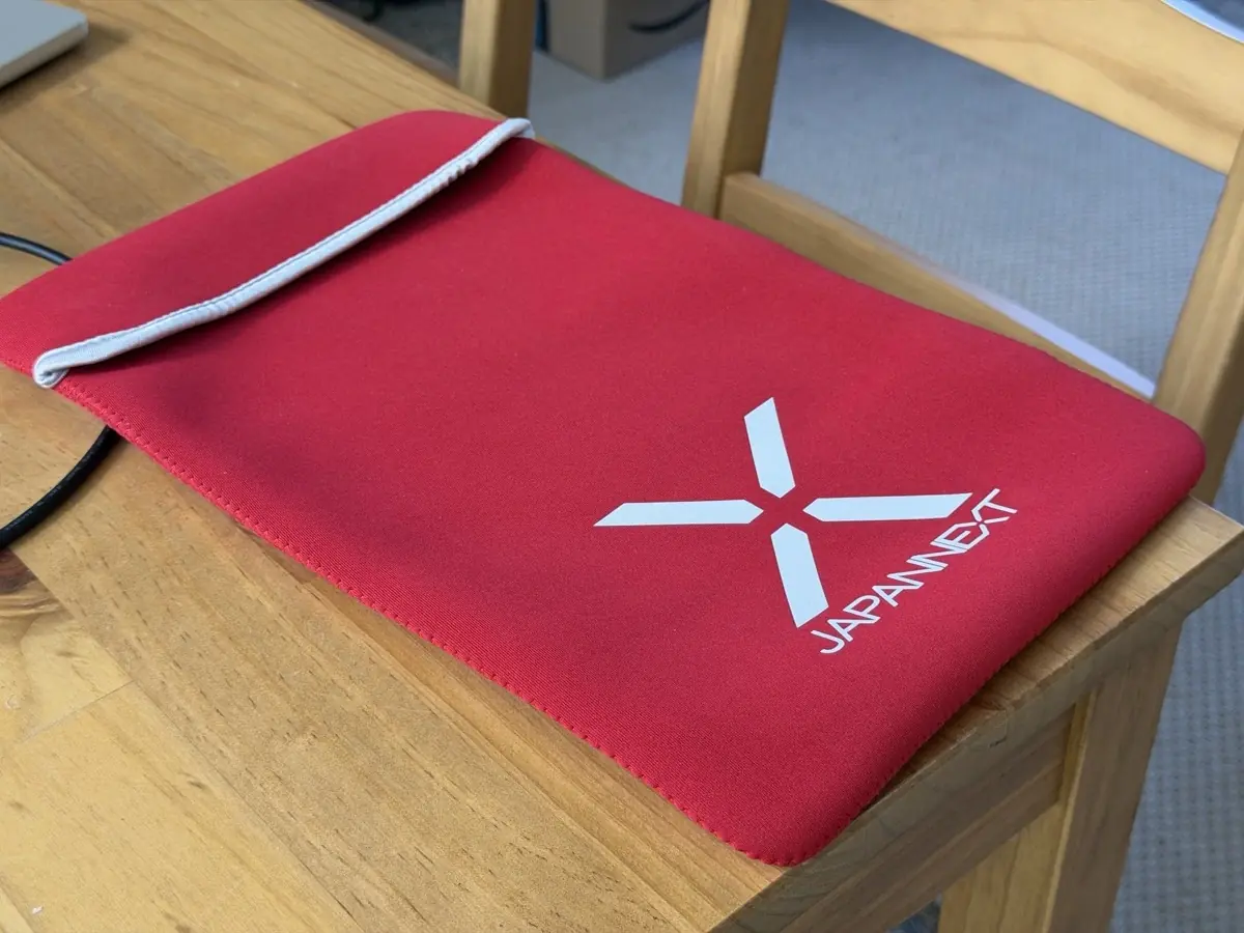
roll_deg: +1.6
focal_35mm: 48
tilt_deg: -39.0
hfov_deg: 39.7
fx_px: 1725
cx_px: 622
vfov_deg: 30.3
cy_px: 466
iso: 80
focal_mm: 6.76
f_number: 1.78
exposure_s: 1/121
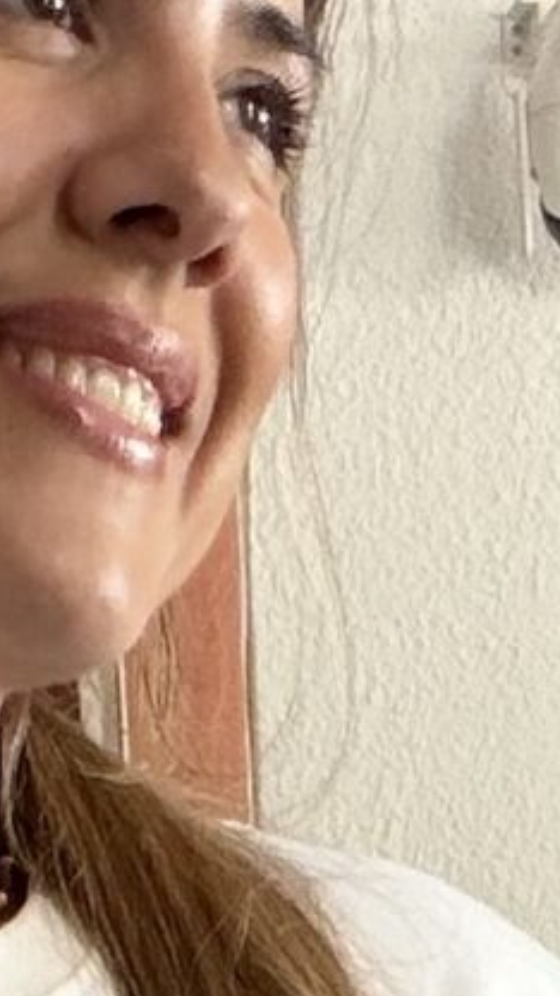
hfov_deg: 6.0
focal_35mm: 201
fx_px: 5306
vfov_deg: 9.2
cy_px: 2658
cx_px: -29
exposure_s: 1/60
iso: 100
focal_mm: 2.71
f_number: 1.9
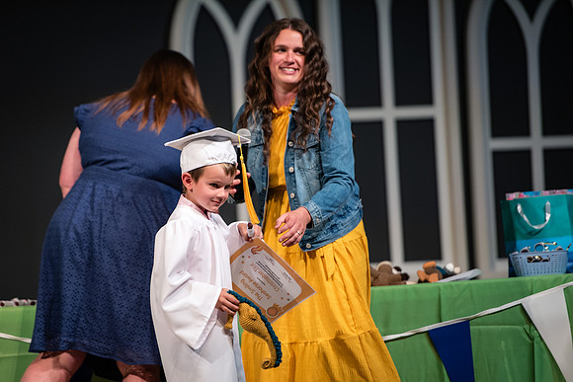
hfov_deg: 9.0
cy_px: 219
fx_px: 3656
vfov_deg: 6.0
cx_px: 244
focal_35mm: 230
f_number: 2.8
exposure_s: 1/250
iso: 800
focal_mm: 200
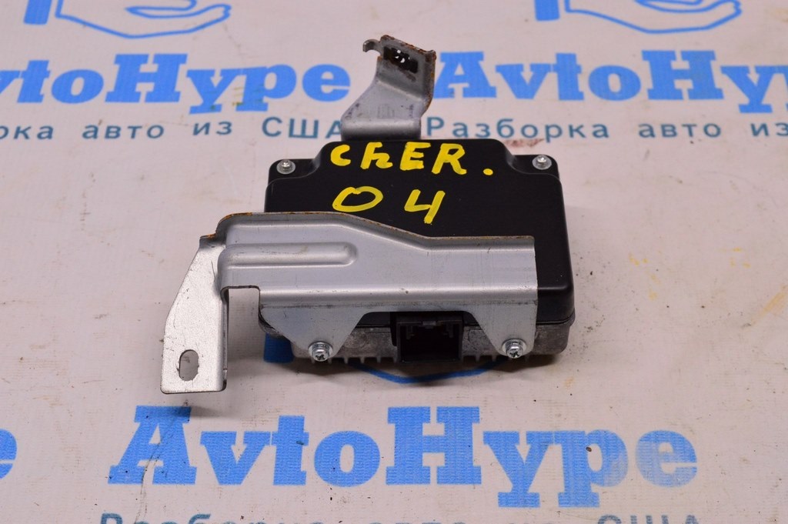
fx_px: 1476
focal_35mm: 68
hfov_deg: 29.9
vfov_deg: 20.1
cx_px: 394
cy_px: 262
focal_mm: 45
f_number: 8
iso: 1600
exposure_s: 1/125
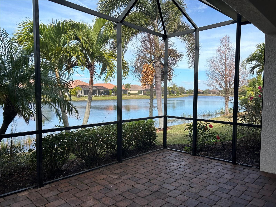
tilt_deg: -3.0
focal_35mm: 26
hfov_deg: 67.3
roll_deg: -0.5
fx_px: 207
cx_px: 138
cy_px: 104
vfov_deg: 53.1
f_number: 1.5
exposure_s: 1/1431
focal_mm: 5.7
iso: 50
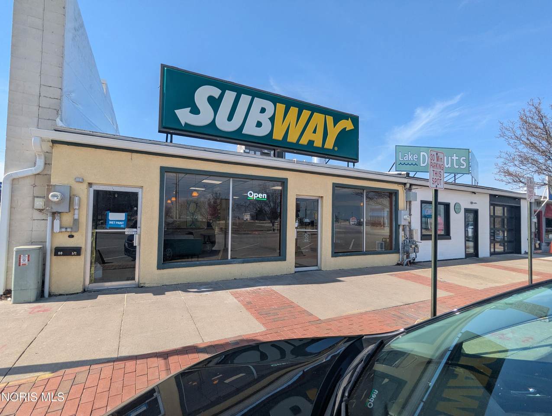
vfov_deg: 78.2
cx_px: 276
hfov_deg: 94.4
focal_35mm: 16
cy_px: 208
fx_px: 256
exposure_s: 1/1094
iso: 51
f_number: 2.2
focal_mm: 2.35
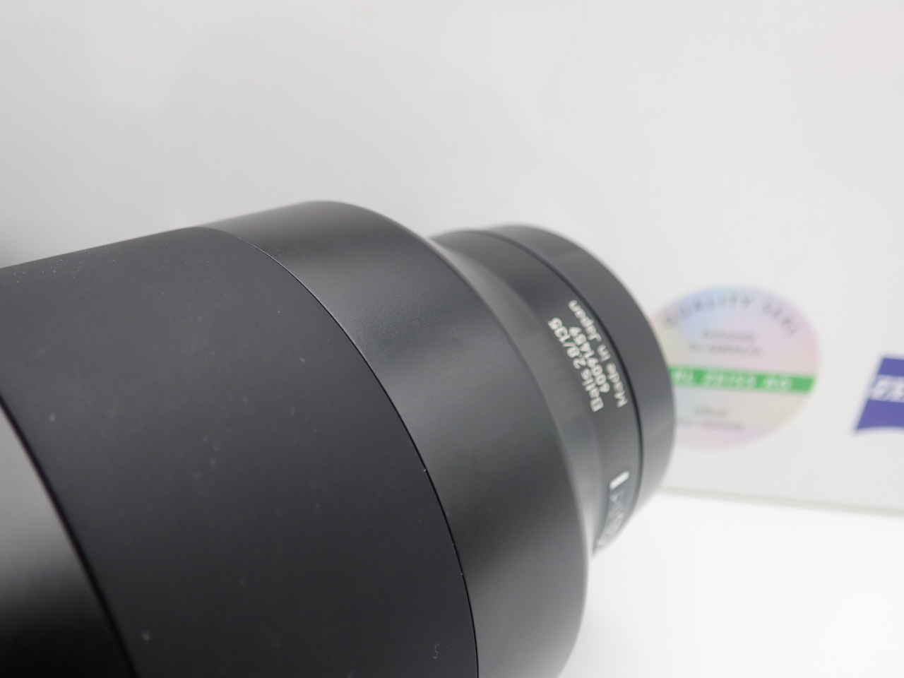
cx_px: 452
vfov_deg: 46.8
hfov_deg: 60.0
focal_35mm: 30
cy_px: 339
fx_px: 783
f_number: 2.3
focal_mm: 5.5
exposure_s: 1/160
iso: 100
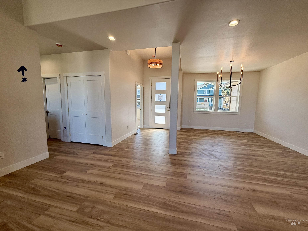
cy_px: 116
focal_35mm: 14
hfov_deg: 102.1
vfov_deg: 85.7
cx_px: 154
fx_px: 125
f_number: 2.2
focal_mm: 2.22
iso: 64
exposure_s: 1/191
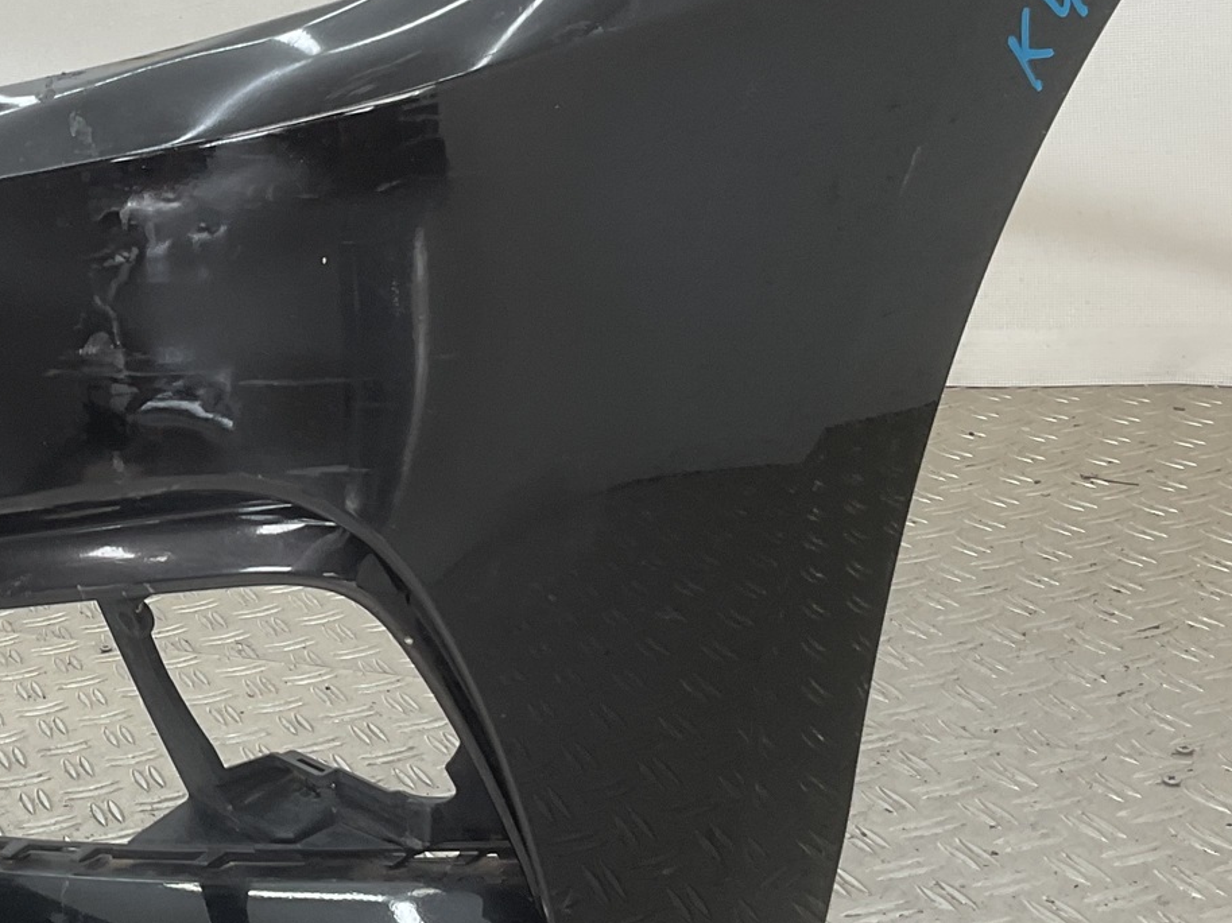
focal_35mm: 64
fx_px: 2277
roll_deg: +6.2
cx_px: 55
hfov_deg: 28.7
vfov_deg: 22.9
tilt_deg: -14.1
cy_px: 354
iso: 20
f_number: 1.8
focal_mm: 3
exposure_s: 1/100
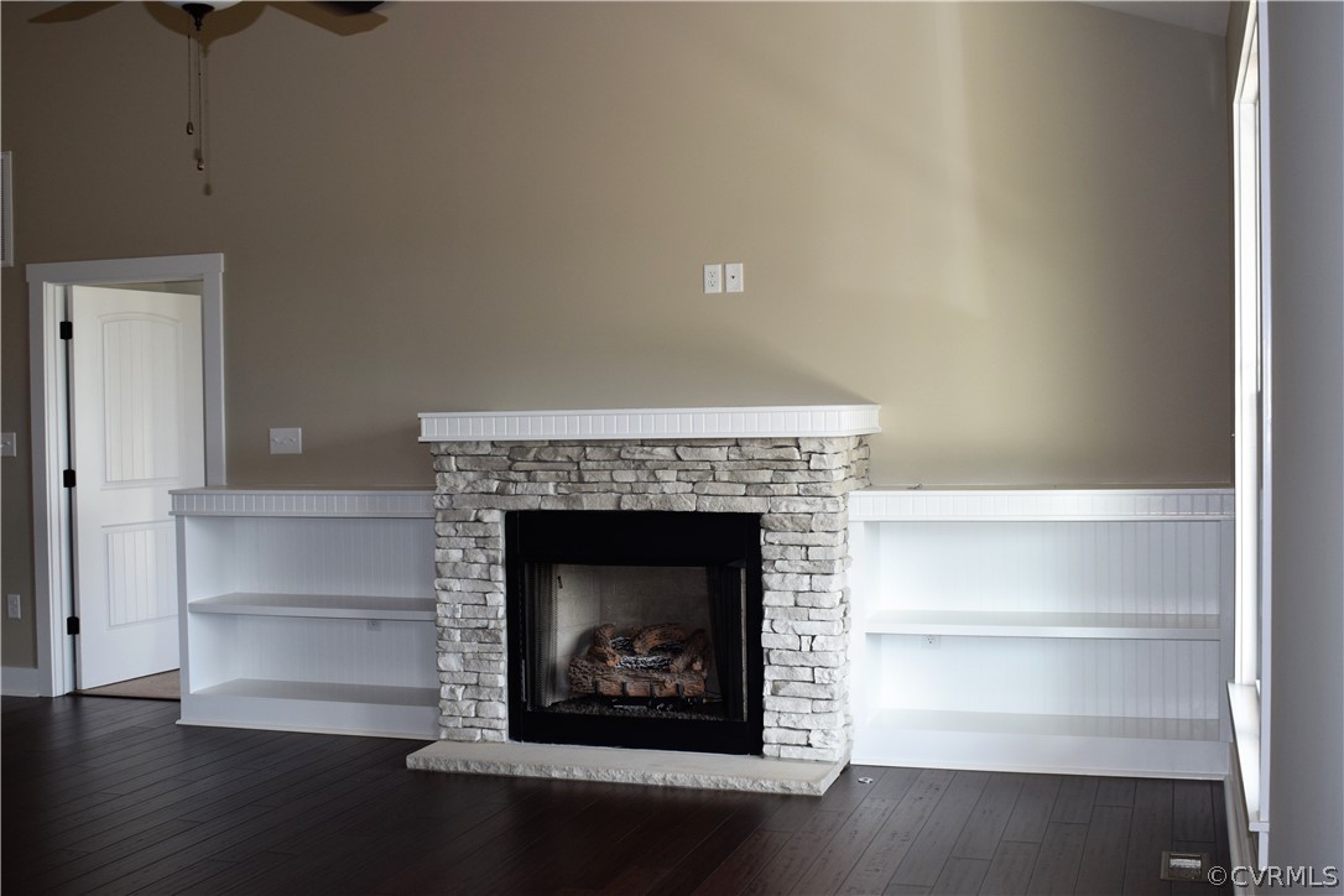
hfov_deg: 51.3
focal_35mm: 38
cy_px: 448
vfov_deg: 35.5
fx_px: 1400
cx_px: 672
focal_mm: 25
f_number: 5.6
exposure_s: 1/125
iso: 640
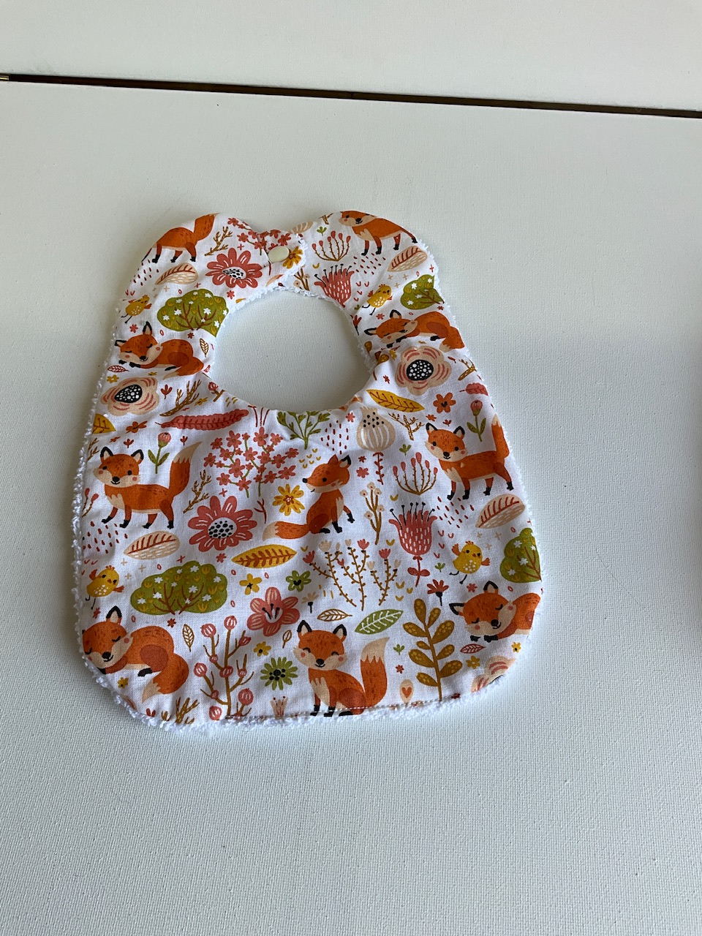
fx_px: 784
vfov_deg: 61.7
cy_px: 468
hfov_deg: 48.2
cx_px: 351
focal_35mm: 29
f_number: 1.8
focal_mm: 3
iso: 20
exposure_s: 1/100
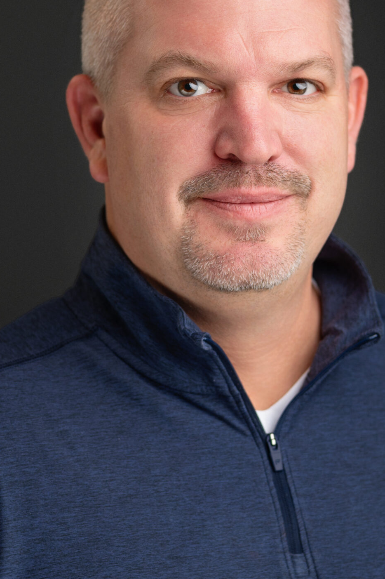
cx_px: 203
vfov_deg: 13.3
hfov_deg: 8.8
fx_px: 2490
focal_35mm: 155
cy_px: 342
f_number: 2.8
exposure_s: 1/200
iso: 200
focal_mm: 85
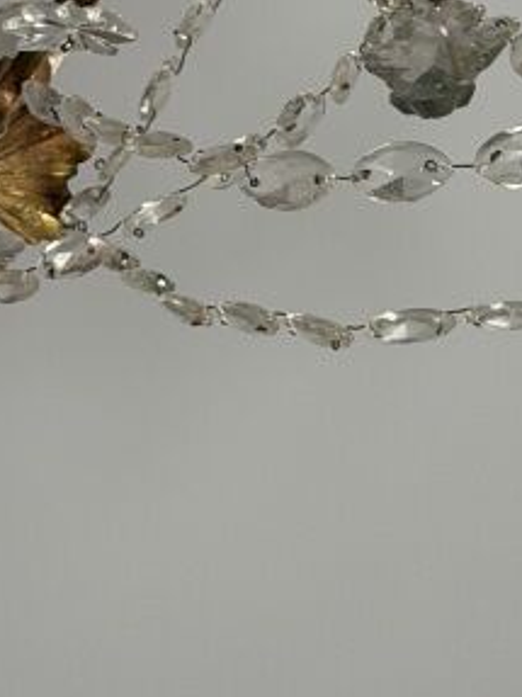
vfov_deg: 9.5
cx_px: 495
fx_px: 4044
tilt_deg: +83.5
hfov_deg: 7.4
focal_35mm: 201
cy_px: -410
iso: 125
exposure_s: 1/50
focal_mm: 6.76
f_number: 1.78
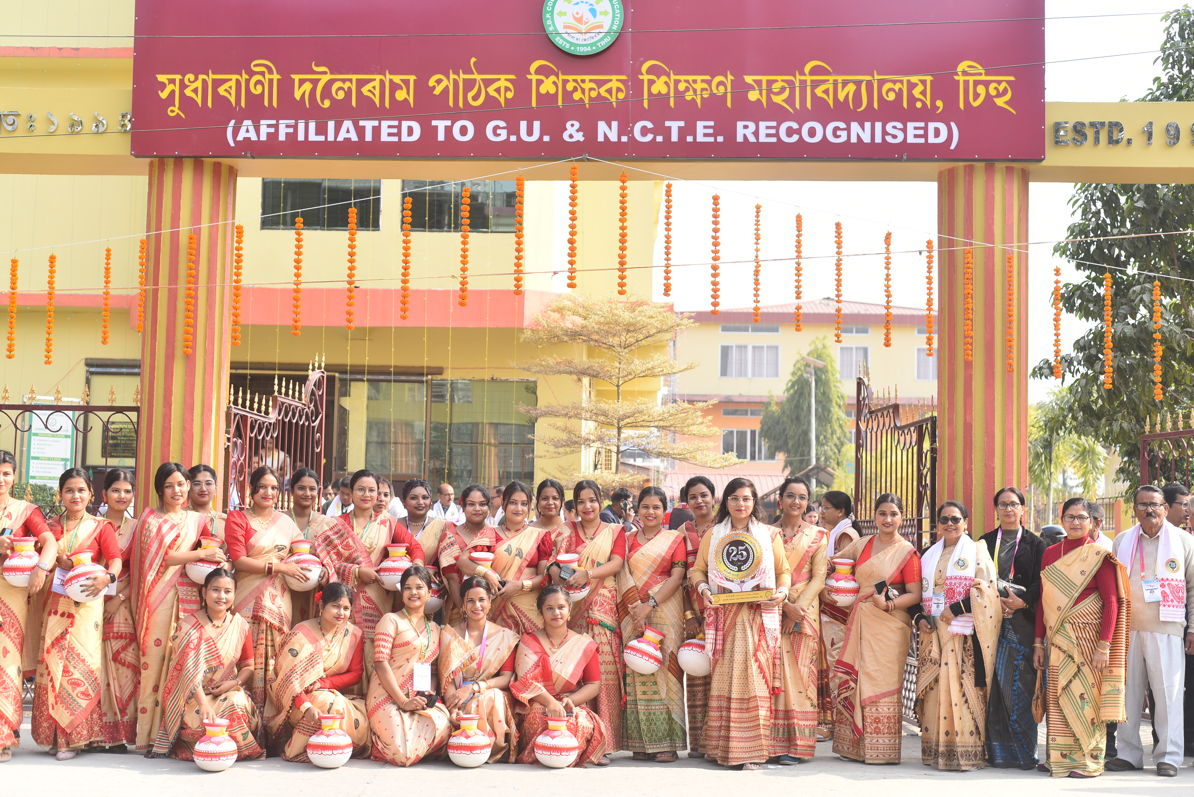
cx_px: 597
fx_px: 1659
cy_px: 398
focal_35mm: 50
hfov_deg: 39.6
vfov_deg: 27.0
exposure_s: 1/800
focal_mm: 50
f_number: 3.5
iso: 200
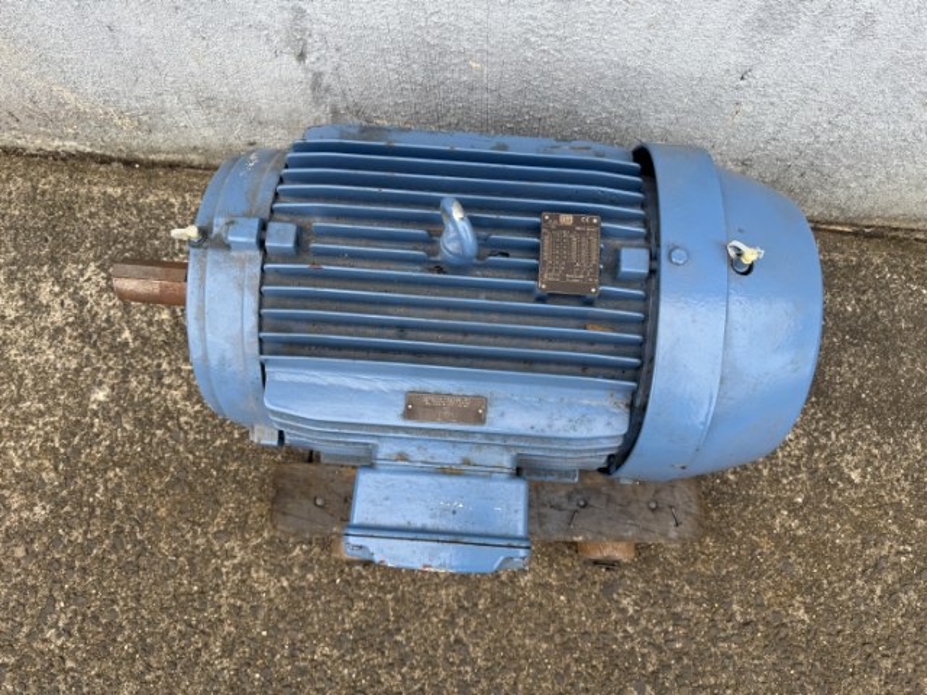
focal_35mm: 24
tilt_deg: -74.7
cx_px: 464
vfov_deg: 56.8
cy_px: 348
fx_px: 643
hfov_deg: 71.6
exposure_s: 1/231
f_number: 1.78
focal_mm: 6.76
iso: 64
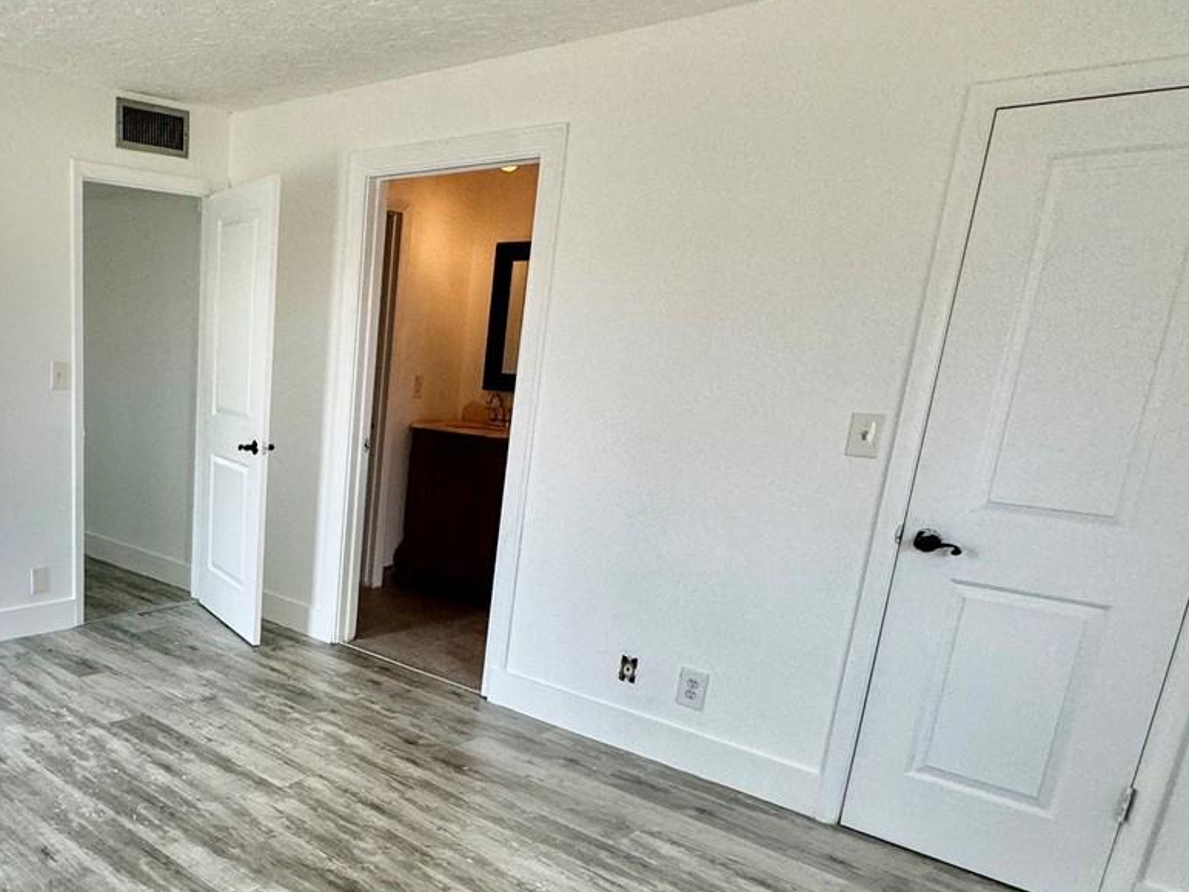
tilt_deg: -15.5
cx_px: 202
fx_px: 996
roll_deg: -2.0
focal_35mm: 29
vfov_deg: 47.4
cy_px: 595
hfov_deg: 56.2
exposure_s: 1/120
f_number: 2.2
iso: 125
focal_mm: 2.22
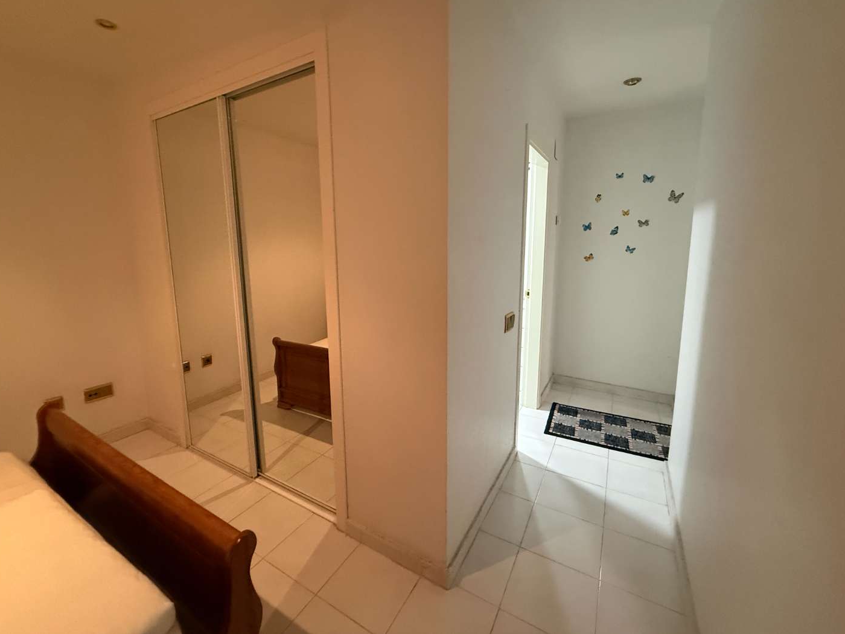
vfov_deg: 81.6
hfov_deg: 98.1
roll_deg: +0.5
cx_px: 406
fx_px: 366
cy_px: 296
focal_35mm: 15
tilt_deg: -7.0
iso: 500
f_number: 2.2
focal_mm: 2.22
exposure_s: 1/50
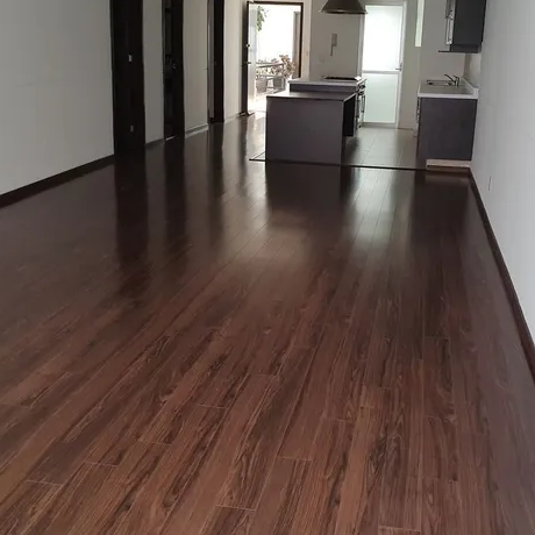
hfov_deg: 41.8
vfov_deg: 41.7
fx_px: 699
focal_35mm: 40
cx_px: 295
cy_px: 214
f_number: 2.4
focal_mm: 4.32
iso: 200
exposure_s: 1/120
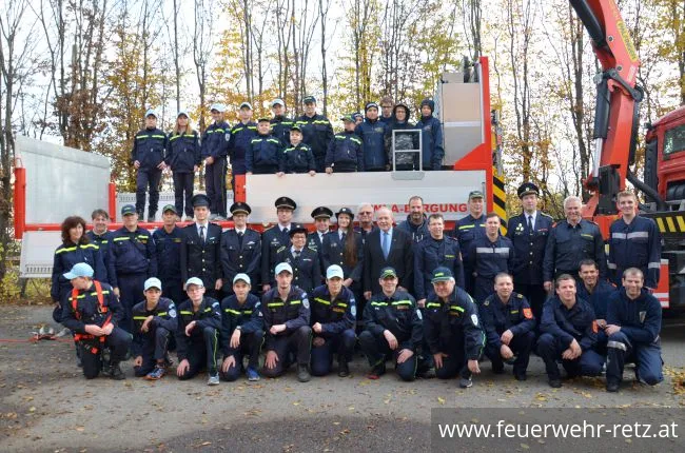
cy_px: 226
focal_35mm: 27
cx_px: 342
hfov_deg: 67.5
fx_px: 512
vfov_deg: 47.7
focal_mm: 18
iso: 200
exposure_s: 1/160
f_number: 6.3
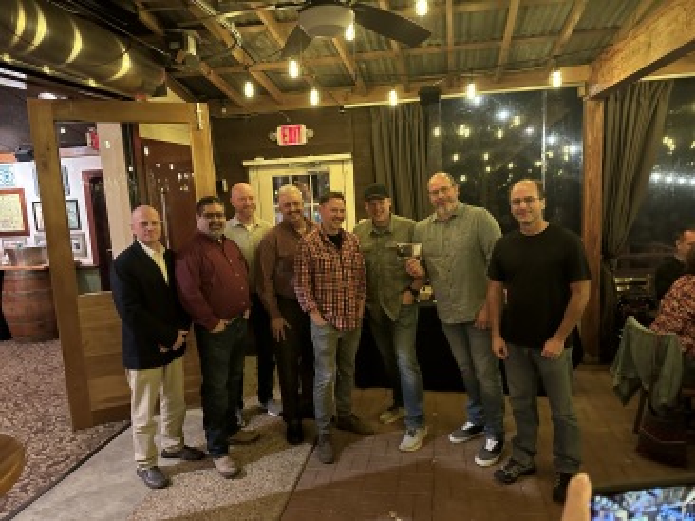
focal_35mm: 24
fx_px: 482
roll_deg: +3.6
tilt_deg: -7.9
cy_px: 260
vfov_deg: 56.8
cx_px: 348
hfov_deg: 71.6
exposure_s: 1/30
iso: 1250
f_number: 1.78
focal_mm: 6.86
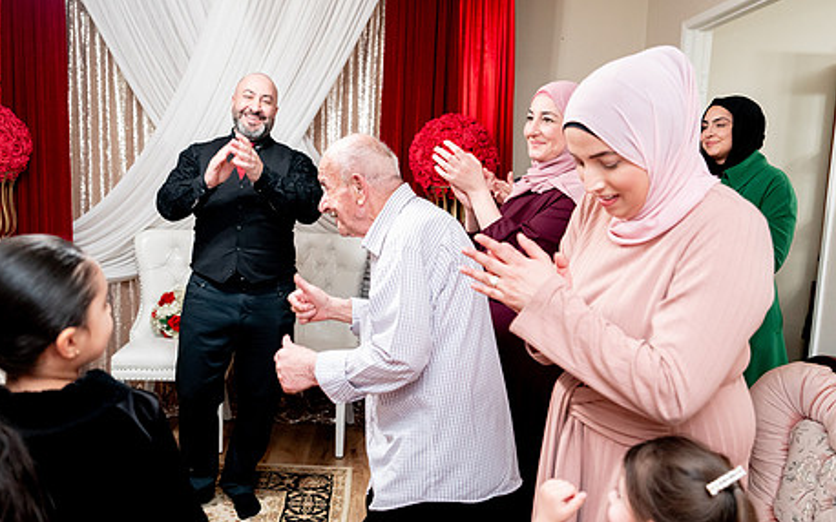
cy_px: 264
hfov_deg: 61.2
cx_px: 387
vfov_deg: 40.6
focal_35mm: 31
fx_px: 706
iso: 3200
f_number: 2.8
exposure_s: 1/160
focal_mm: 24
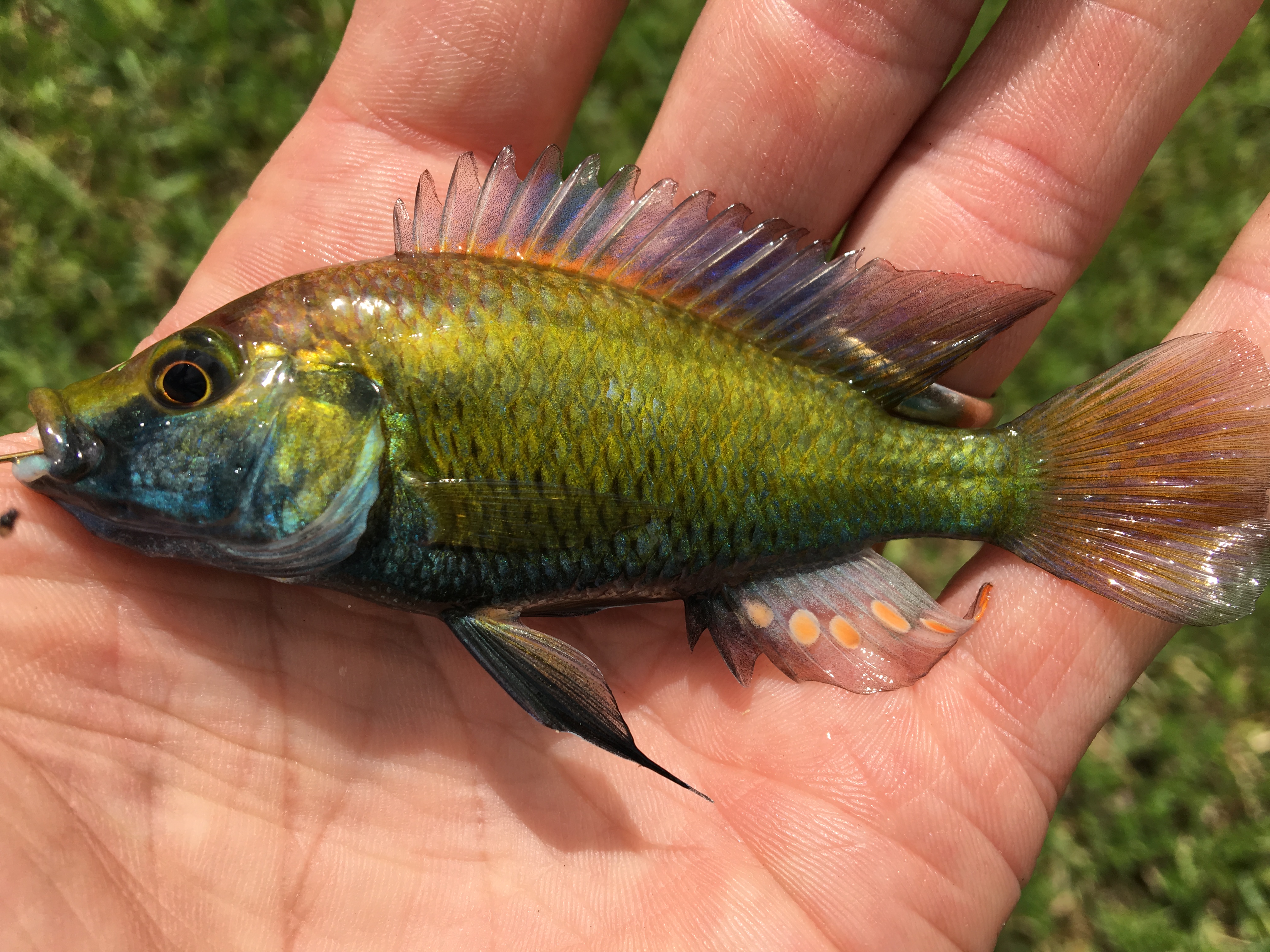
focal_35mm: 29
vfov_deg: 48.2
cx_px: 635
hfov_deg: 61.7
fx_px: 1064
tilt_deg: -62.0
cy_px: 476
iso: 25
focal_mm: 4.15
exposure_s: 1/1479
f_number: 2.2
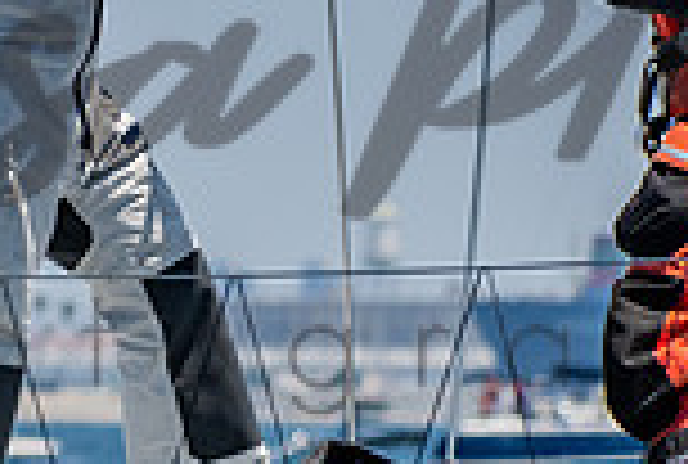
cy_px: -243
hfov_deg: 1.8
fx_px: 22215
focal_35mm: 1159
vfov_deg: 1.2
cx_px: 774
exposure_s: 1/1600
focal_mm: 175
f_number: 5.6
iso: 320
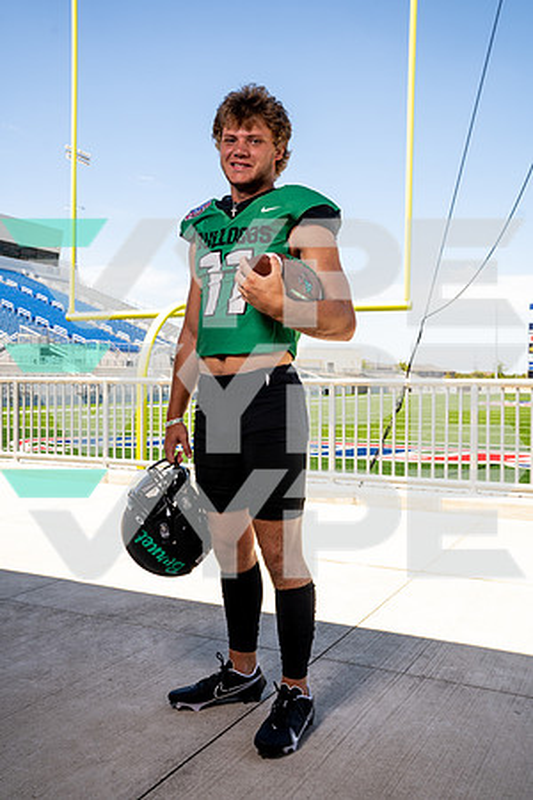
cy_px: 400
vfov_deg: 55.8
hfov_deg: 38.9
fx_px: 755
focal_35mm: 34
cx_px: 266
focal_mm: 34
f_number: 8
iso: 100
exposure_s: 1/125
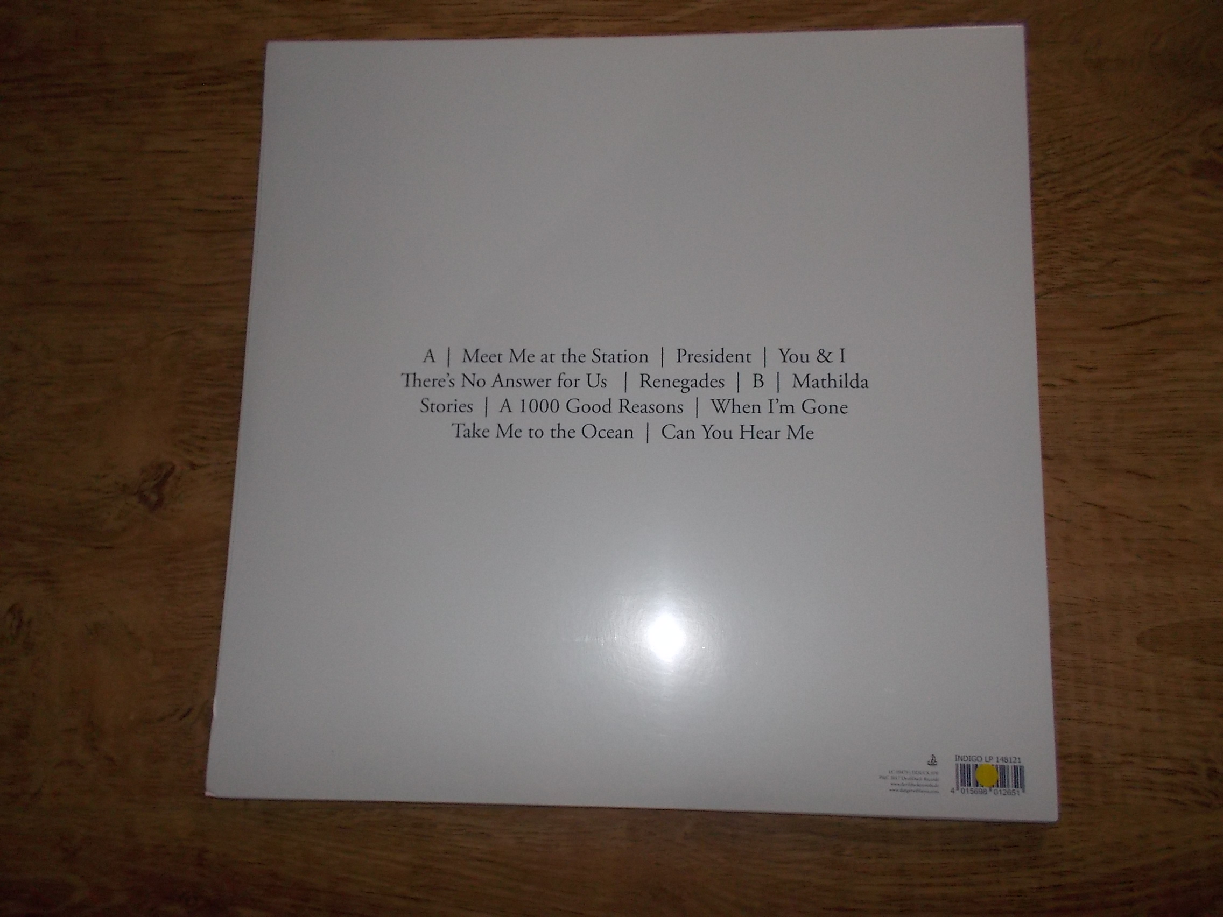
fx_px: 1025
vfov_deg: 48.2
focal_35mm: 29
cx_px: 612
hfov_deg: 61.7
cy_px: 458
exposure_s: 1/30
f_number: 3.3
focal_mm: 4.1
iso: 200
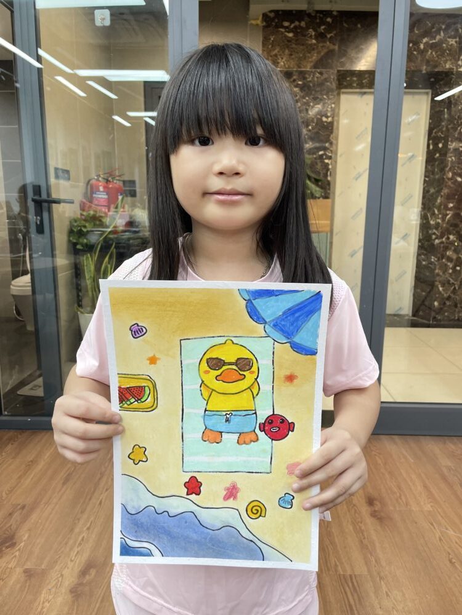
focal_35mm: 26
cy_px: 308
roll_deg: +0.5
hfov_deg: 53.1
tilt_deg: -10.0
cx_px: 231
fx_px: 463
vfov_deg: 67.3
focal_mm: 4.2
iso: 125
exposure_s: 1/100
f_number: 1.6
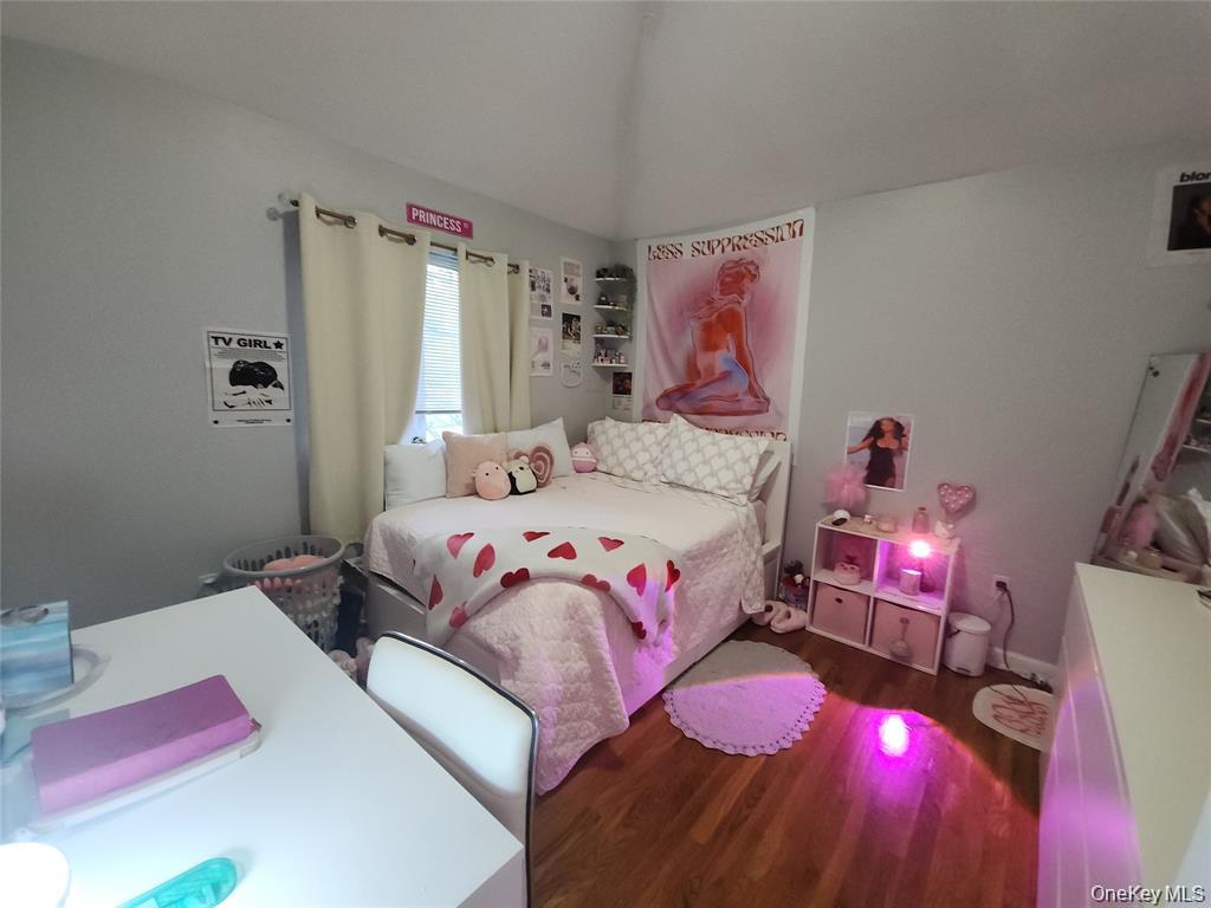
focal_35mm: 13
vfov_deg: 89.9
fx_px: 455
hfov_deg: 106.2
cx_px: 606
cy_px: 454
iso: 320
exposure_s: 1/30
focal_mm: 2.2
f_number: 2.2
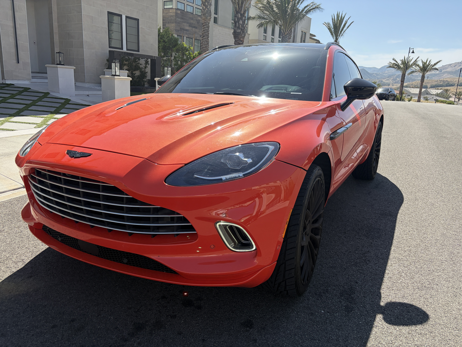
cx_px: 231
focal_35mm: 26
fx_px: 347
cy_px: 174
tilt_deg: -13.8
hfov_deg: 67.3
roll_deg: -3.7
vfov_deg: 53.1
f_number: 1.6
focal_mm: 5.96
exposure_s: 1/2639
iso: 50
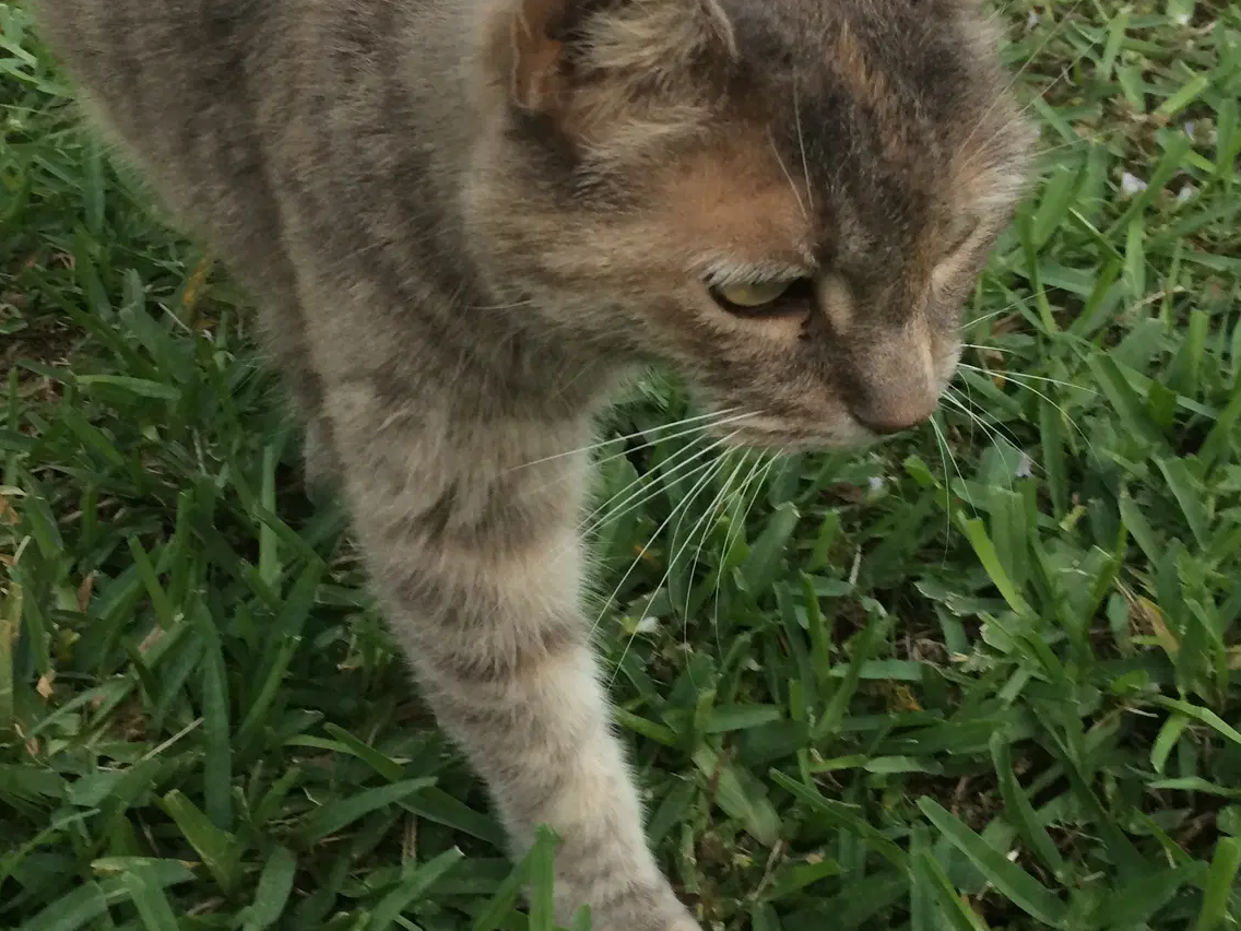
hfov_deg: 38.8
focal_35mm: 49
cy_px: 241
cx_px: 504
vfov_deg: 29.3
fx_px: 1757
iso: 40
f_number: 2.2
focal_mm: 4.15
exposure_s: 1/40
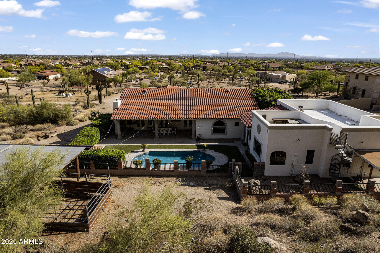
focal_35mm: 22
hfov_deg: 78.6
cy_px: 126
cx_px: 190
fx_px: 232
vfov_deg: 57.2
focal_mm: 8.38
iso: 100
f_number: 2.8
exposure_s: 1/160
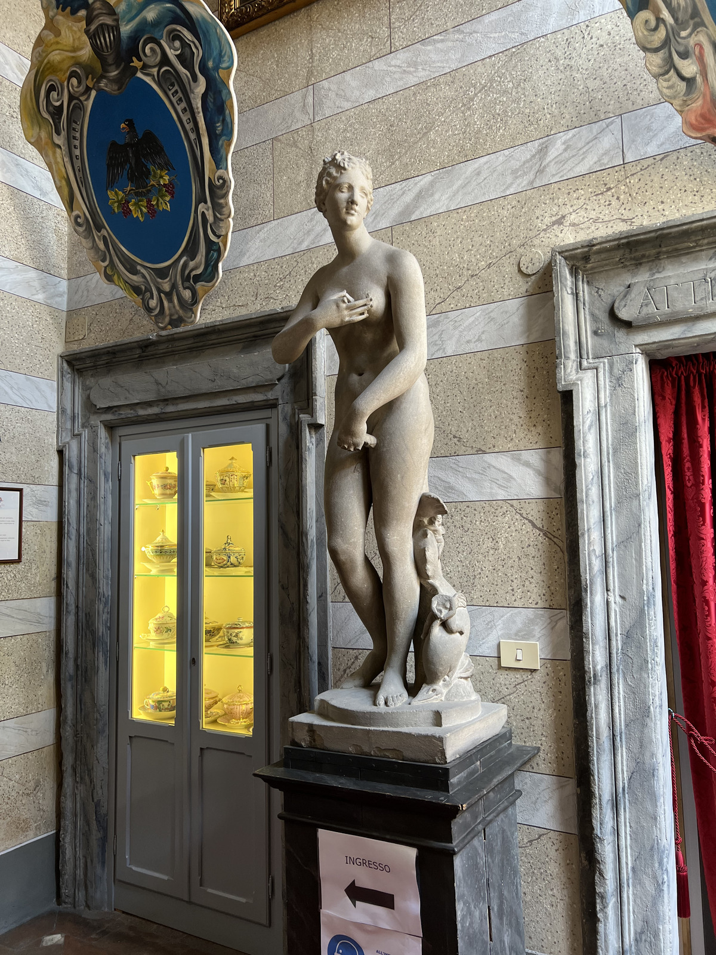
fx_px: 717
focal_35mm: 26
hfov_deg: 53.1
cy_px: 478
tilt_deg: +6.4
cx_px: 358
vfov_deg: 67.3
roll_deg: +0.7
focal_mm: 5.7
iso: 100
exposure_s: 1/100
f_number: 1.5
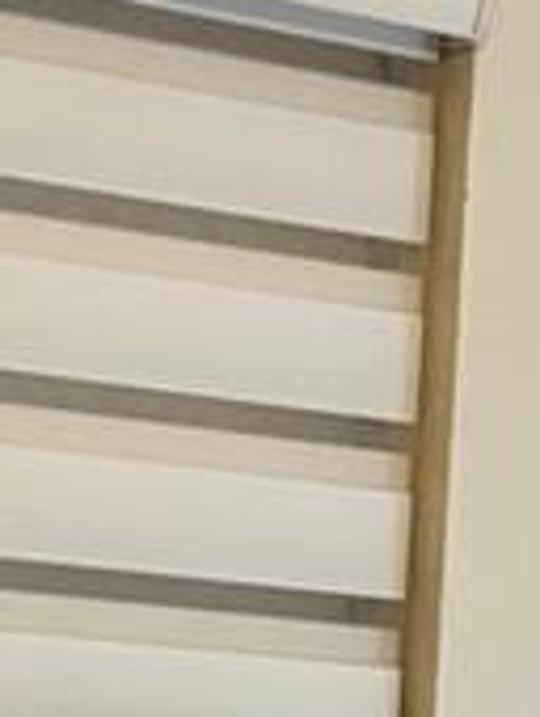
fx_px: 3797
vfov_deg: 9.6
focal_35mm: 183
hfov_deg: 8.0
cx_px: 717
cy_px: 1721
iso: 250
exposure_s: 1/60
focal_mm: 5.96
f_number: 1.6
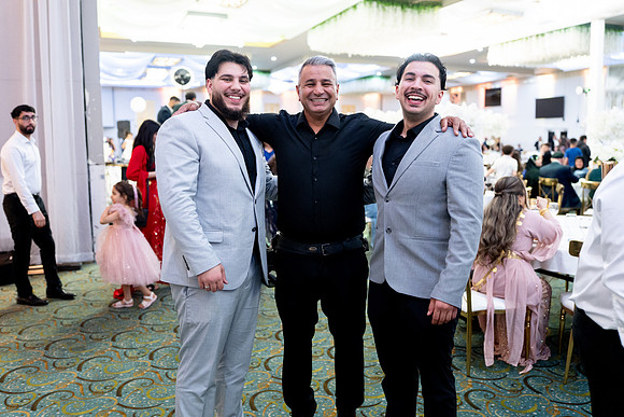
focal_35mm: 29
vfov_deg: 45.0
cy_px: 208
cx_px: 312
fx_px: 503
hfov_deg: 63.6
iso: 2500
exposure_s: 1/160
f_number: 2
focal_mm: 29
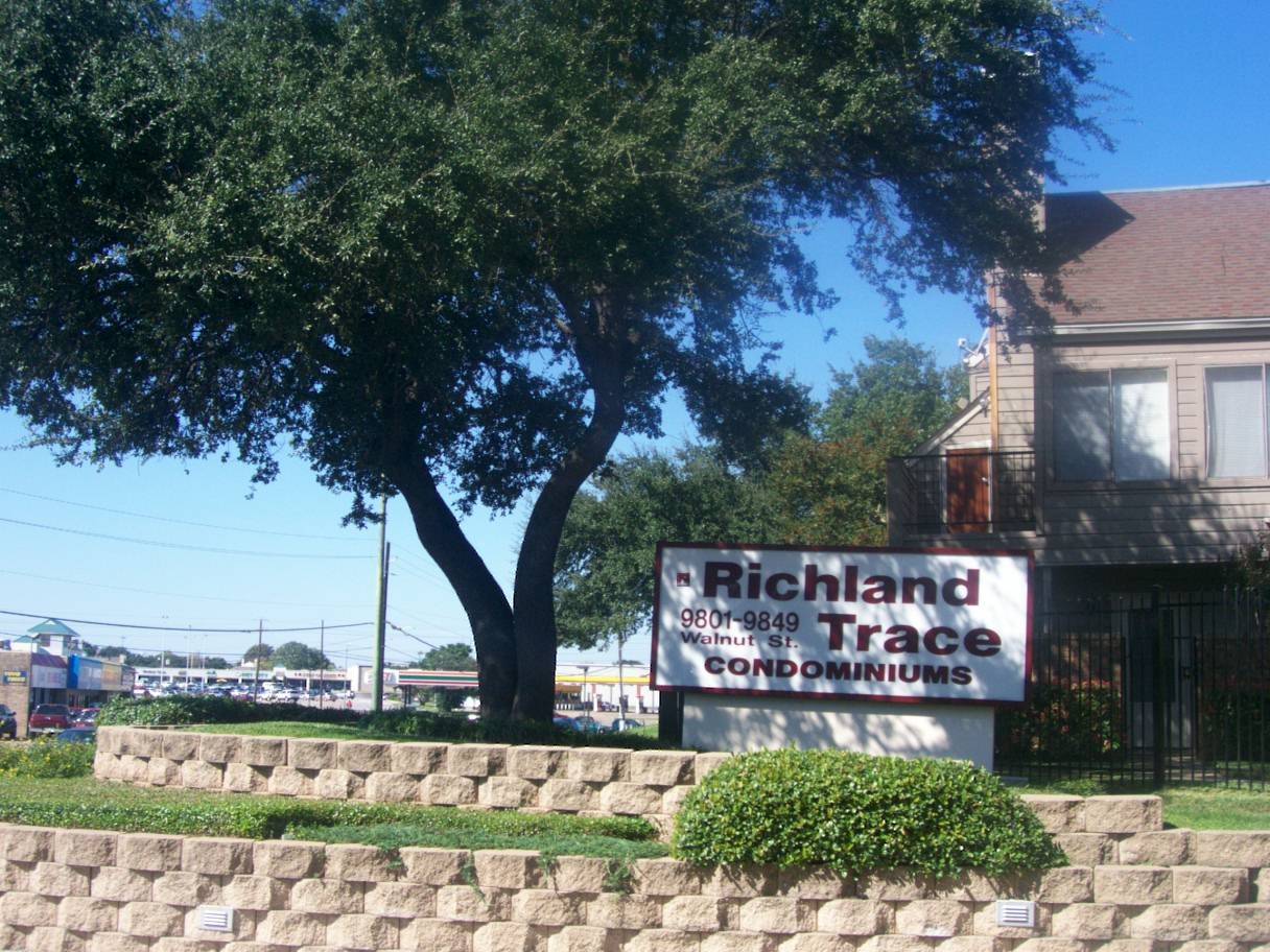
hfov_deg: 44.8
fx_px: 1541
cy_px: 476
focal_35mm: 42
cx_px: 635
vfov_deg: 34.3
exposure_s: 1/698
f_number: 2.9
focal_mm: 7
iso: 80
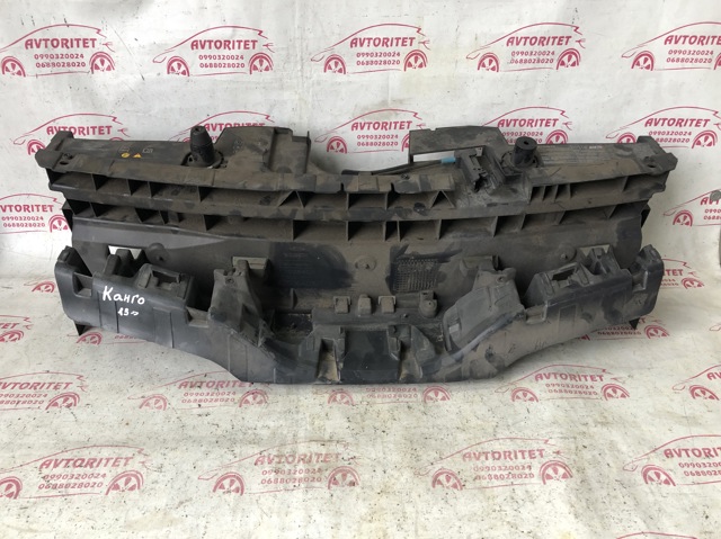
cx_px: 360
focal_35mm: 28
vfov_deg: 49.7
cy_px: 270
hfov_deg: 63.5
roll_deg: -2.2
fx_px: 583
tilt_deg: -32.4
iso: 32
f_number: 1.8
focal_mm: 4
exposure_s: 1/30
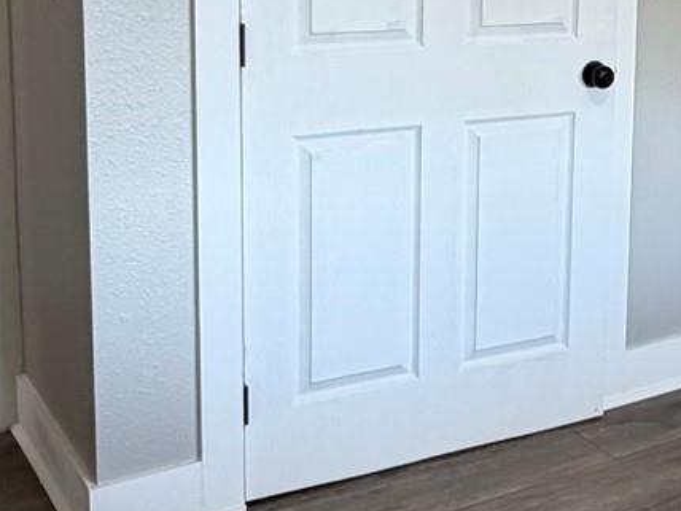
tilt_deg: -4.9
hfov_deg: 27.3
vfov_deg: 21.4
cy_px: 45
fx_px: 1318
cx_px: 686
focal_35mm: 67
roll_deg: -1.1
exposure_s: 1/121
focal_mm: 2.22
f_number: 2.2
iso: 160
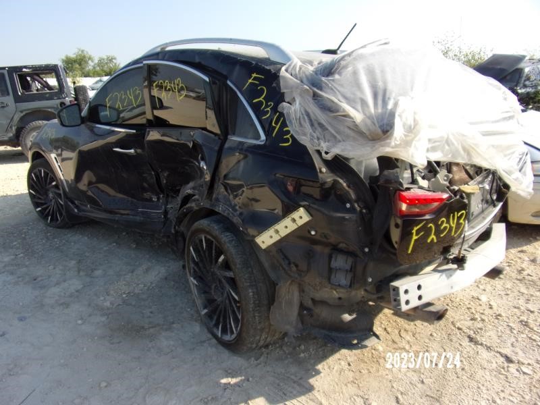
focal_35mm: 24
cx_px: 270
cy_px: 202
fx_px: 374
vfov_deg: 56.8
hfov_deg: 71.6
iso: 80
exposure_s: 1/640
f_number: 3.3
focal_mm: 4.3
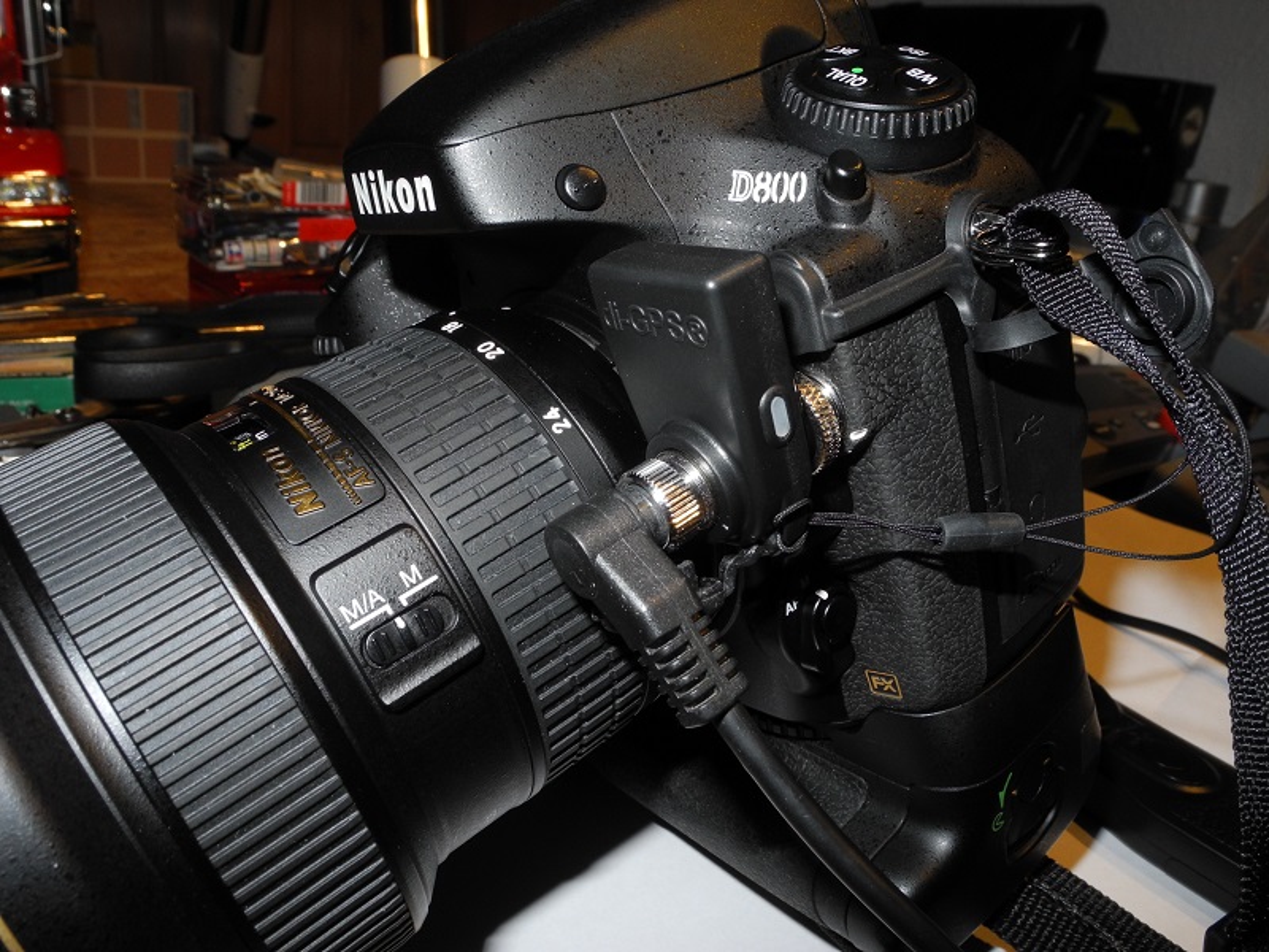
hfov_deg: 63.4
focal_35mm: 28
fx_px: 1026
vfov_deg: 49.7
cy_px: 476
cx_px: 634
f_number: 6.3
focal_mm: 6
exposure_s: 1/30
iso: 200
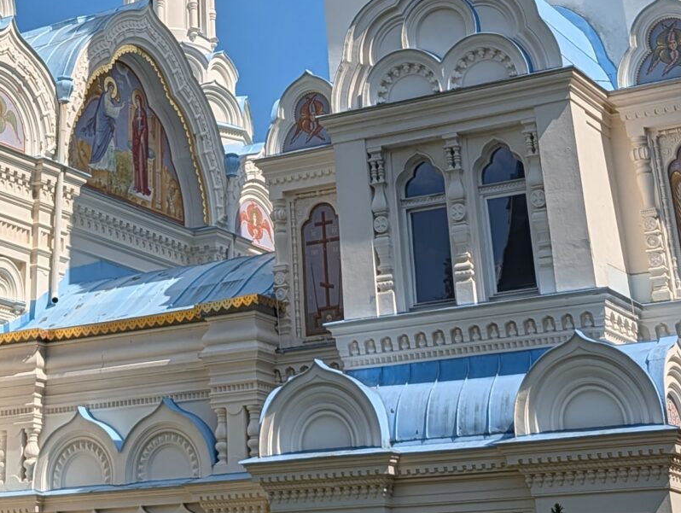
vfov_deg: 17.8
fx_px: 1517
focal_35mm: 77
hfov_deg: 24.8
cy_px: -179
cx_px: 108
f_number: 1.68
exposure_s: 1/2132
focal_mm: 6.9
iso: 23
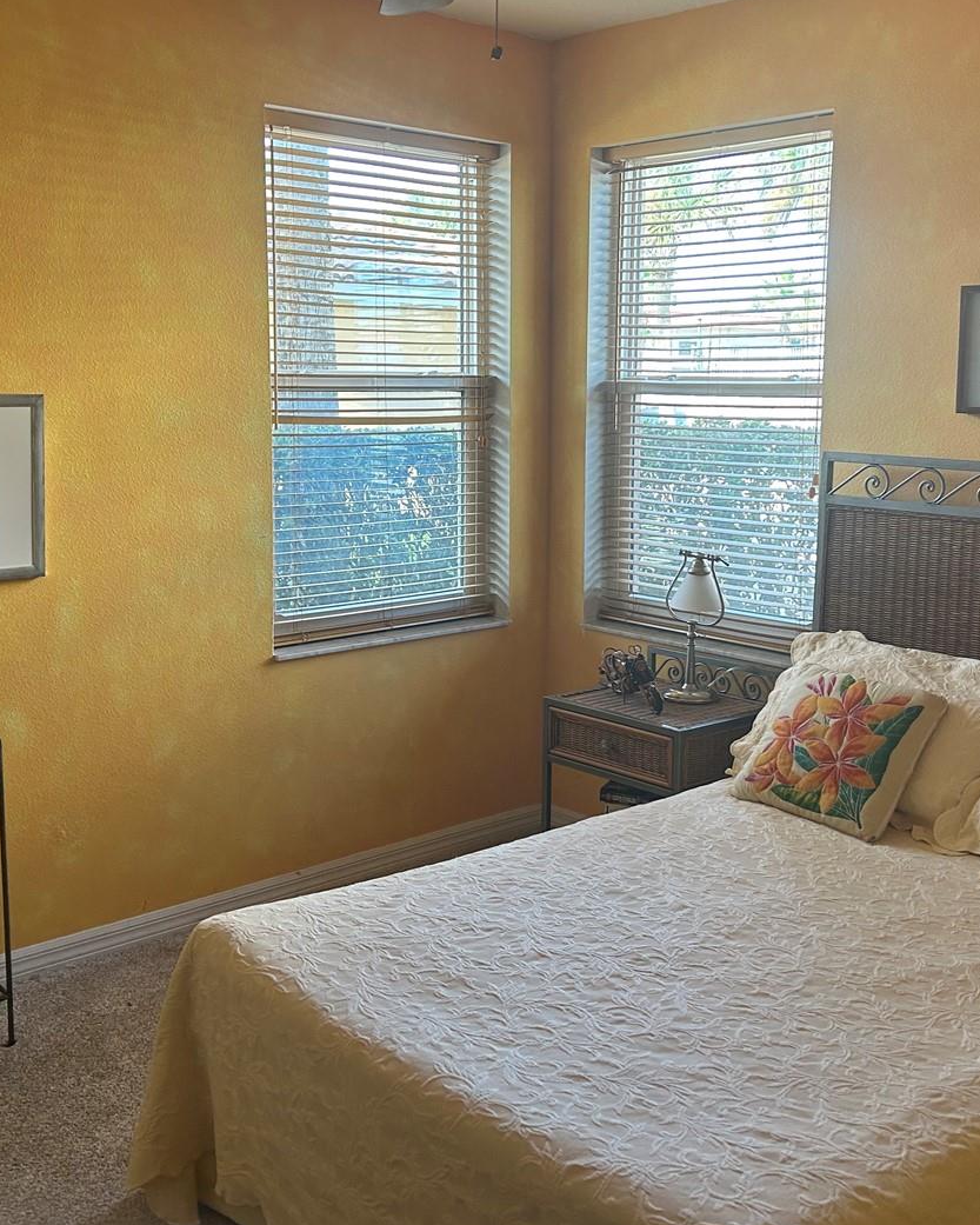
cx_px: 518
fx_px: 1414
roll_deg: +0.9
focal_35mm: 39
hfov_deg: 38.2
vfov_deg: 46.7
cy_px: 530
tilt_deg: -3.6
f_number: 1.5
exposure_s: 1/120
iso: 125
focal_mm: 5.7
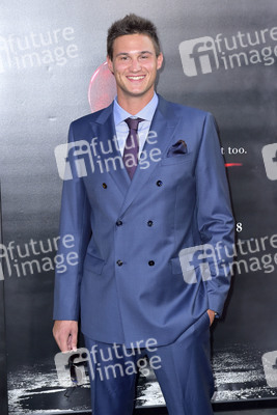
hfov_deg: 19.5
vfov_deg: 28.8
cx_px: 138
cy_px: 208
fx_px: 807
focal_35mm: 70
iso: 640
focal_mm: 70
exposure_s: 1/250
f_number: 6.3
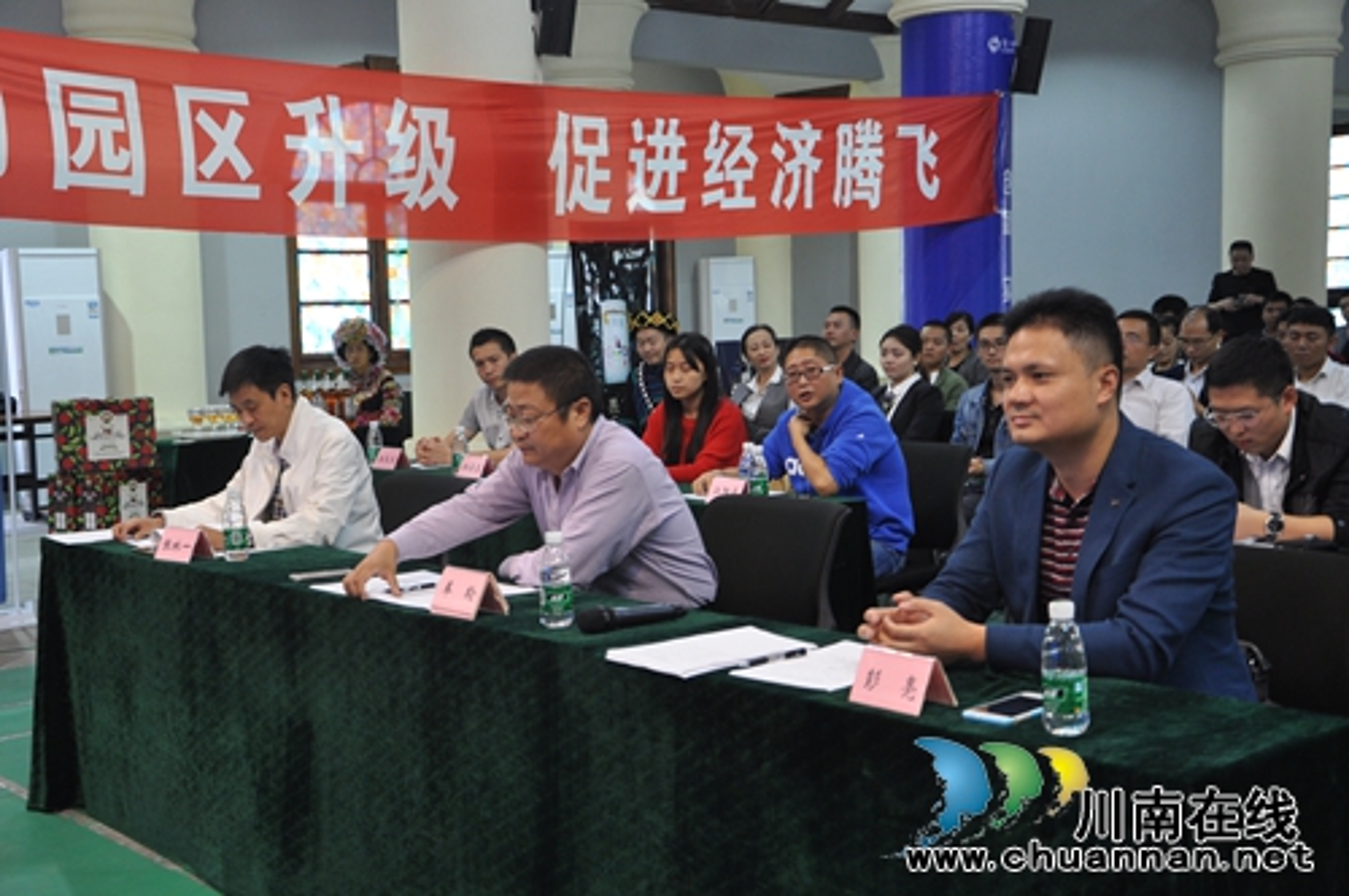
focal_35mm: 48
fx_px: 1796
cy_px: 448
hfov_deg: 41.2
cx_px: 674
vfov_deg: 28.0
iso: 500
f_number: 4.2
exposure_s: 1/30
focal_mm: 32
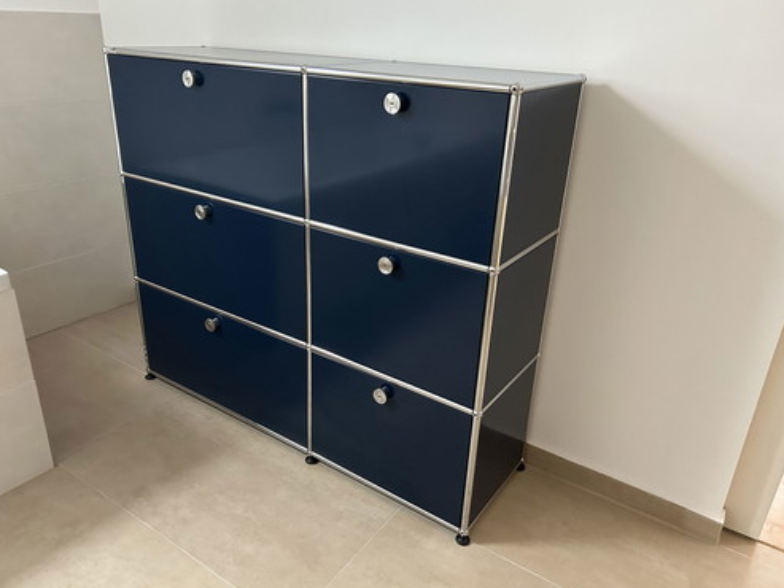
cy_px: 291
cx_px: 378
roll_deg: -1.7
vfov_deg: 51.4
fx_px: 612
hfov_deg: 65.3
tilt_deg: -22.7
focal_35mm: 27
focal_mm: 5.7
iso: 500
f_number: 1.5
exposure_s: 1/50
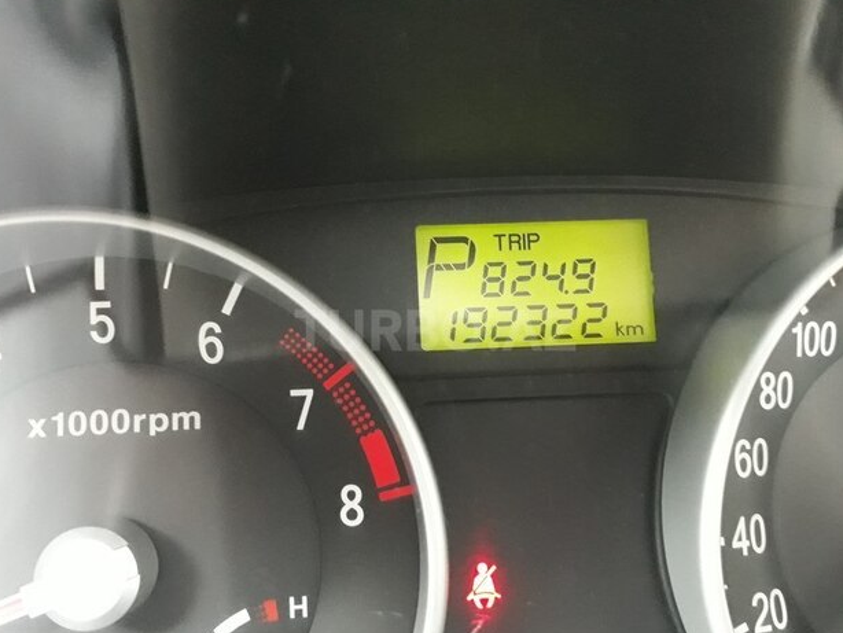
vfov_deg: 48.2
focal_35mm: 29
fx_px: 707
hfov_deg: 61.6
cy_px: 330
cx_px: 435
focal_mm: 3.6
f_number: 1.9
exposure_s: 1/17
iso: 800
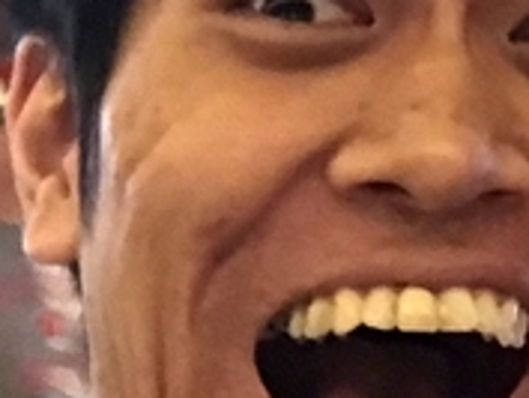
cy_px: 7
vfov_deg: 10.2
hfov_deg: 12.0
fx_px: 2217
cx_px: 1079
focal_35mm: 145
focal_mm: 2.87
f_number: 2.2
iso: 400
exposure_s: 1/15
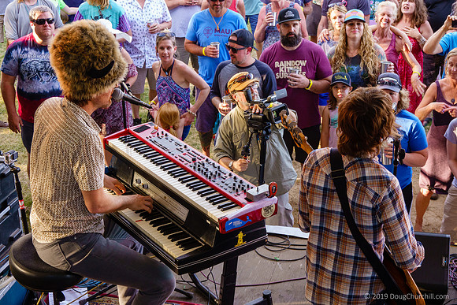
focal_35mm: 69
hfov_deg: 29.2
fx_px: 876
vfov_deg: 19.7
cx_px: 228
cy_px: 152
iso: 500
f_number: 4.5
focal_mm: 25.34
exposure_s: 1/80
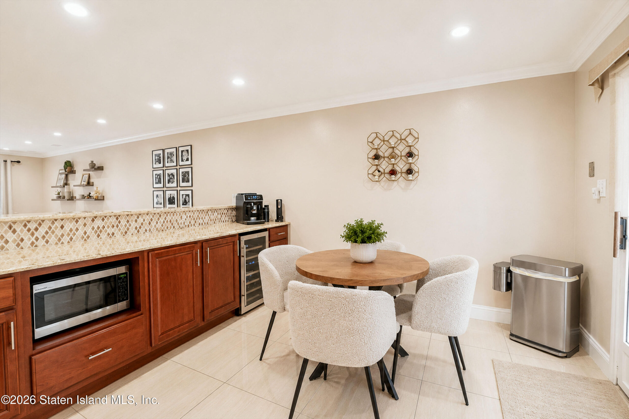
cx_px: 314
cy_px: 210
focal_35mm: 15
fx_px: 262
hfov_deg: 100.4
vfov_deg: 77.3
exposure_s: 1/25
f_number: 2.8
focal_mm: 10
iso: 100
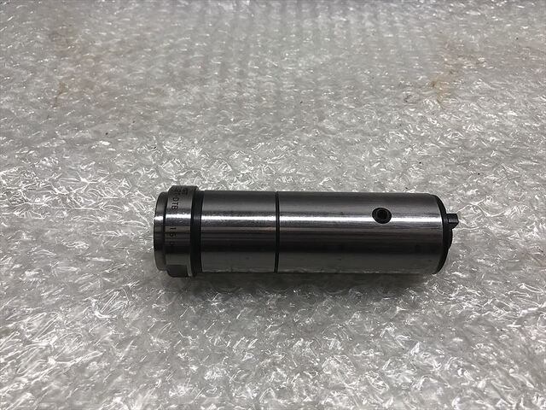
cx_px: 273
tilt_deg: -49.6
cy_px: 205
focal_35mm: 28
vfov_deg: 49.7
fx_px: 442
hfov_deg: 63.4
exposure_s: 1/156
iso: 20
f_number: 1.8
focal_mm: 3.99
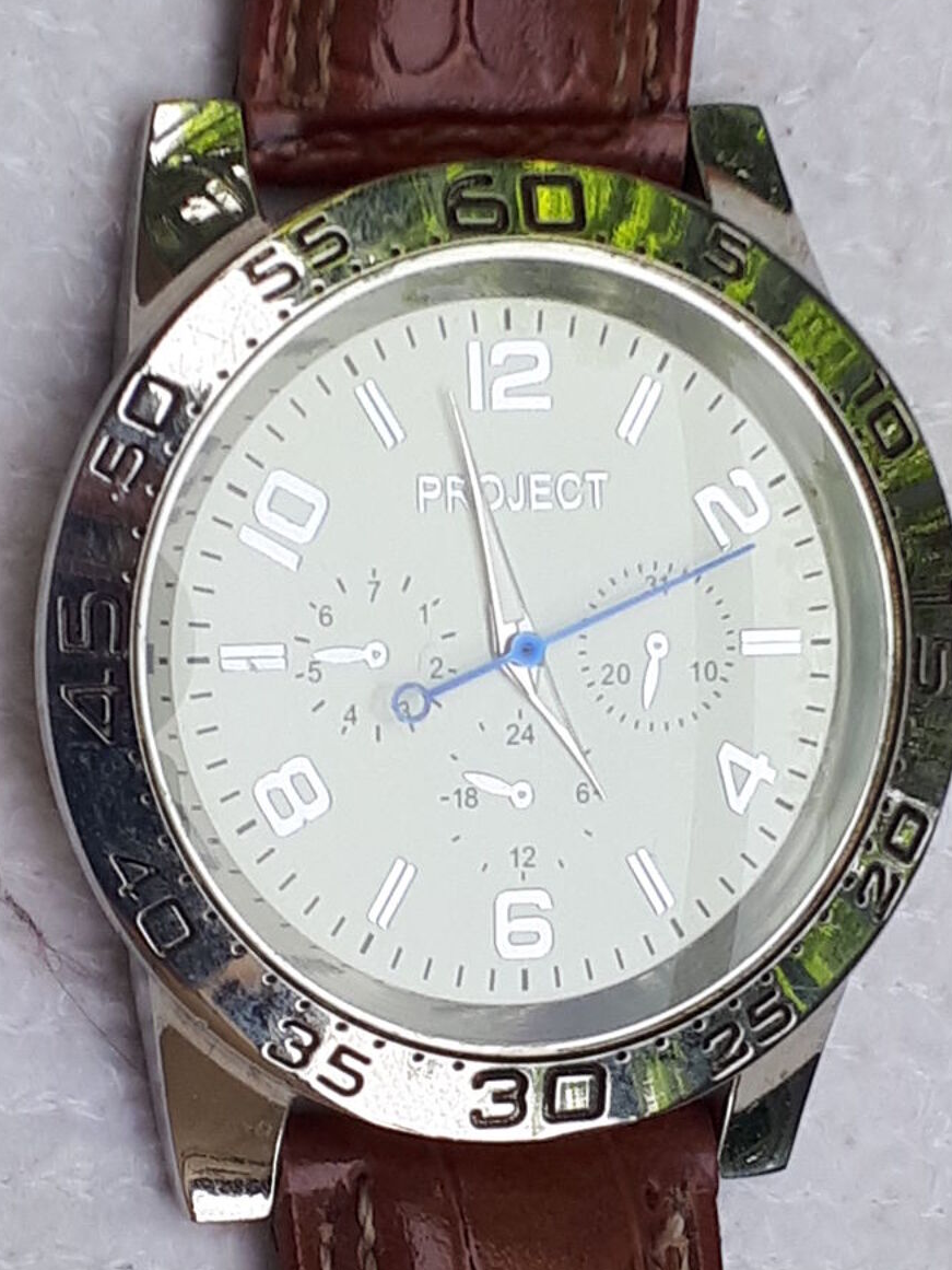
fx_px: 1137
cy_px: 717
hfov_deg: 45.4
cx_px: 516
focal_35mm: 31
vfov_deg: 58.2
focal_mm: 3.6
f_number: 1.9
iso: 40
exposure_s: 1/257
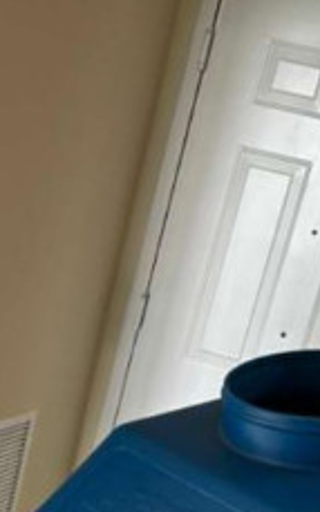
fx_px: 1061
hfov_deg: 17.0
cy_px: 589
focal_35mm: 76
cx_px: 70
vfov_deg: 24.9
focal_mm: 4
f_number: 1.8
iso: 20
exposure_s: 1/695
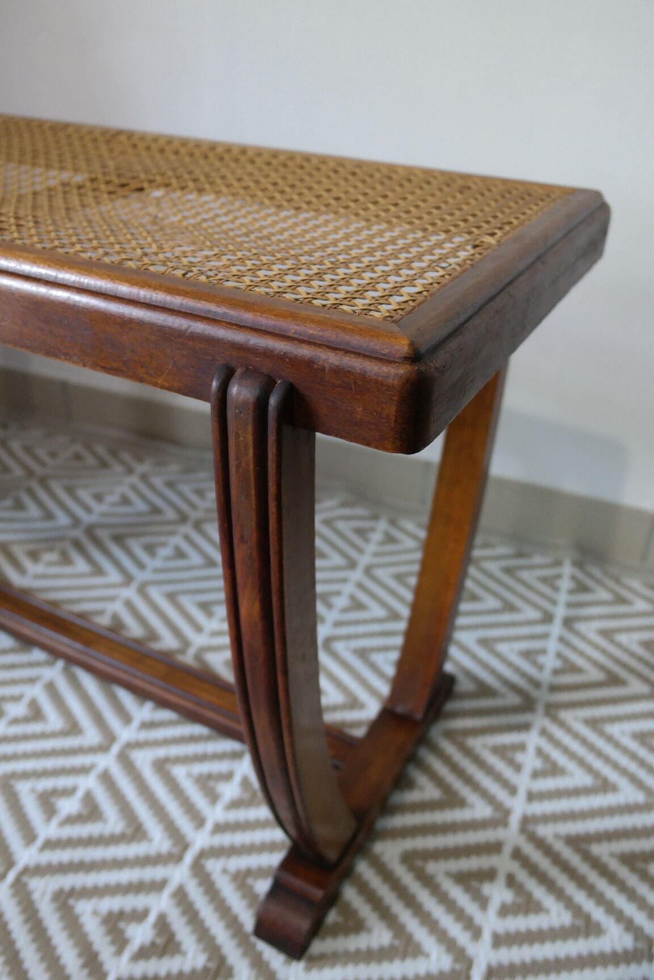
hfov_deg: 43.6
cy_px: 490
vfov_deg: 61.9
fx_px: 817
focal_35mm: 30
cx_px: 327
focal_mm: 20
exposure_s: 1/40
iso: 800
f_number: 3.5
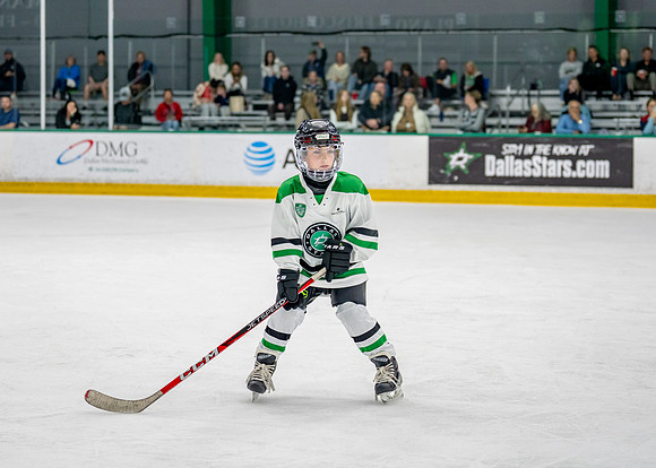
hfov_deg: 21.7
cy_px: 210
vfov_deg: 15.6
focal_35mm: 92
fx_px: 1711
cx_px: 287
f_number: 2.8
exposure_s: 1/1250
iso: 1000
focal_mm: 70
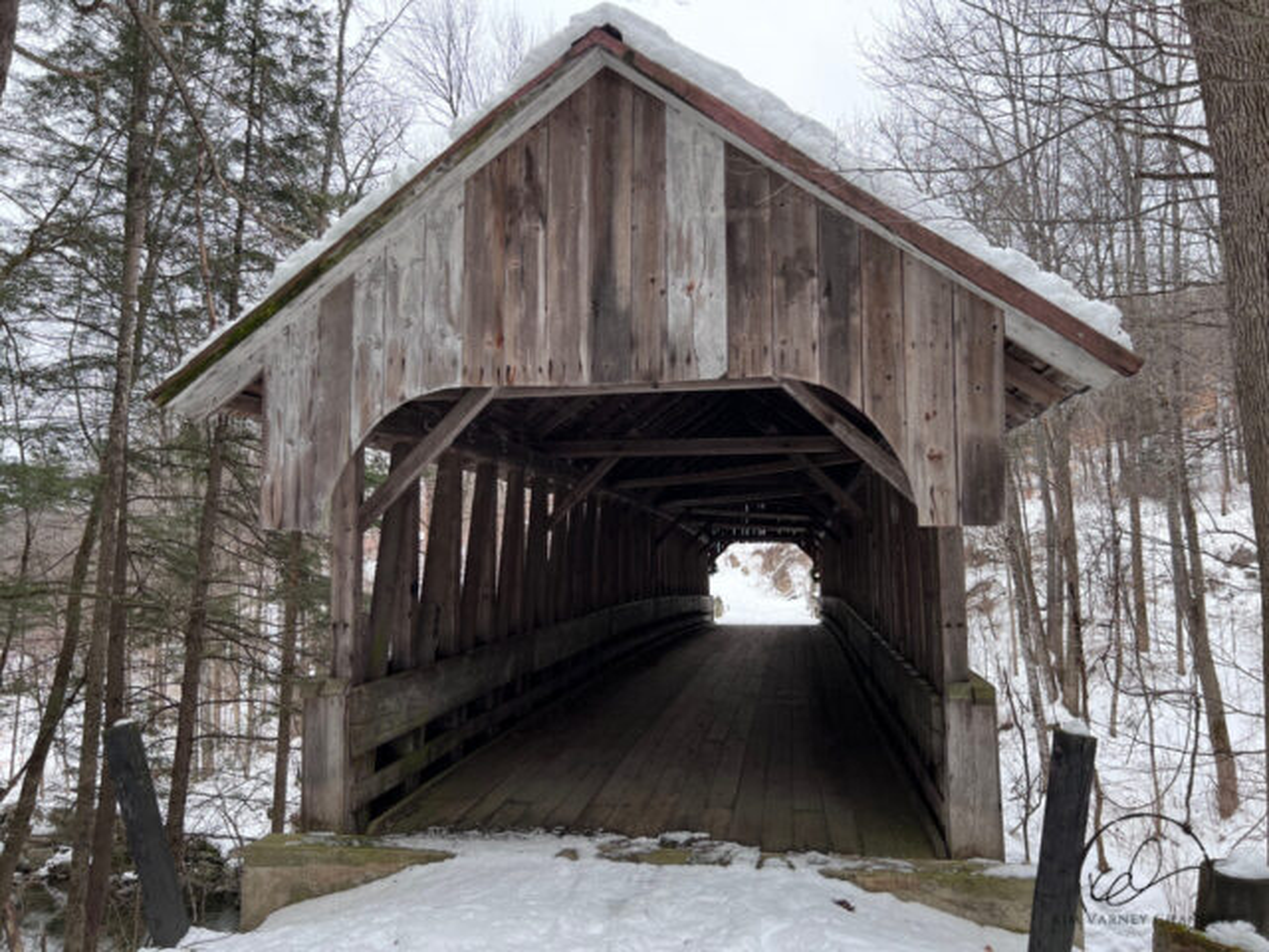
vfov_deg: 53.1
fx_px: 953
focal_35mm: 26
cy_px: 476
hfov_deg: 67.3
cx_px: 634
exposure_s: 1/431
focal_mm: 5.7
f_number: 1.5
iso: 50
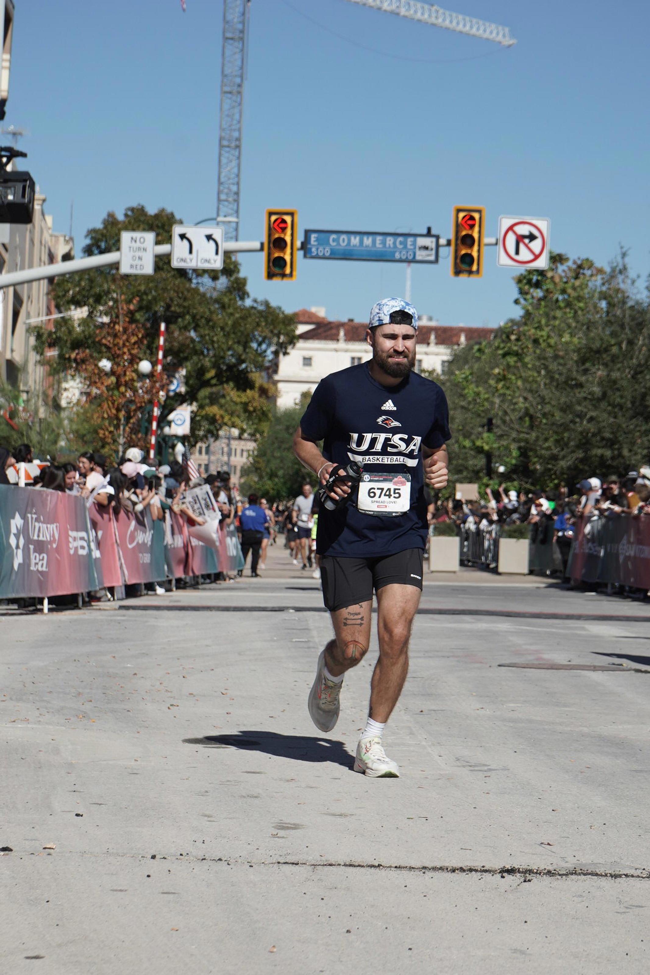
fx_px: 2844
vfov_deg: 19.5
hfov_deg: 13.0
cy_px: 488
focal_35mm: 105
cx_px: 325
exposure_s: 1/800
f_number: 7.1
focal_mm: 70
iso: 125
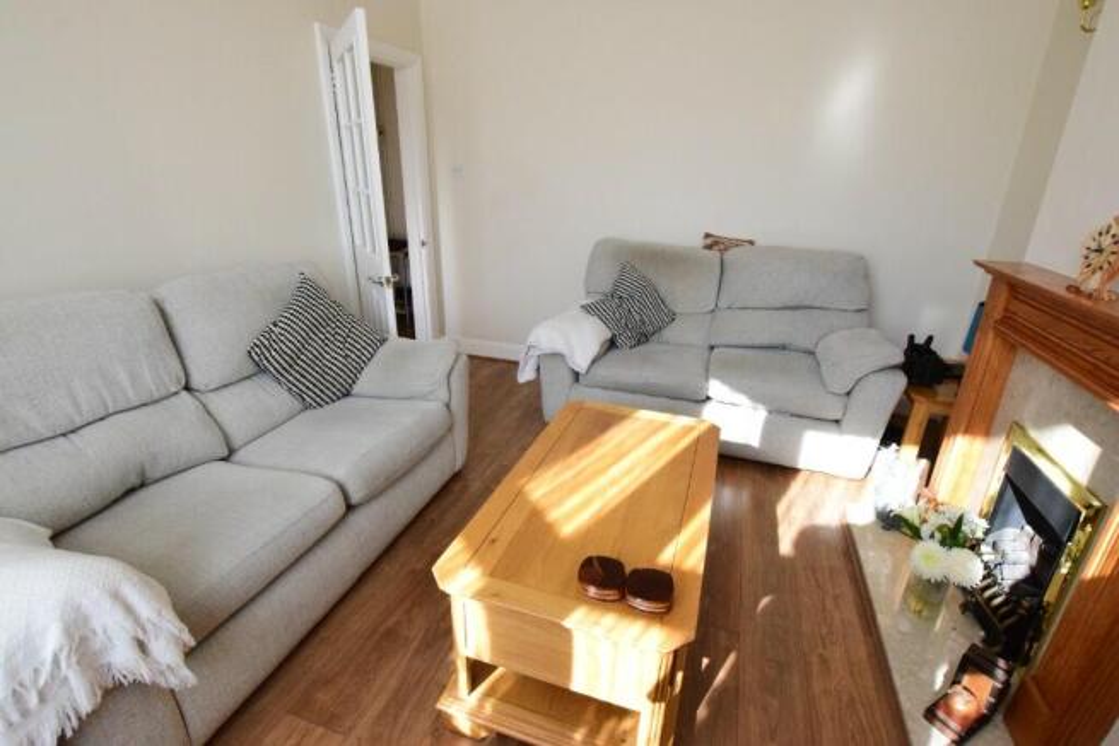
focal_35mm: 16
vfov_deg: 72.1
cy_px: 373
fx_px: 513
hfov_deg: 95.0
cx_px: 560
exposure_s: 1/320
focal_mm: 11
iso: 3200
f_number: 9
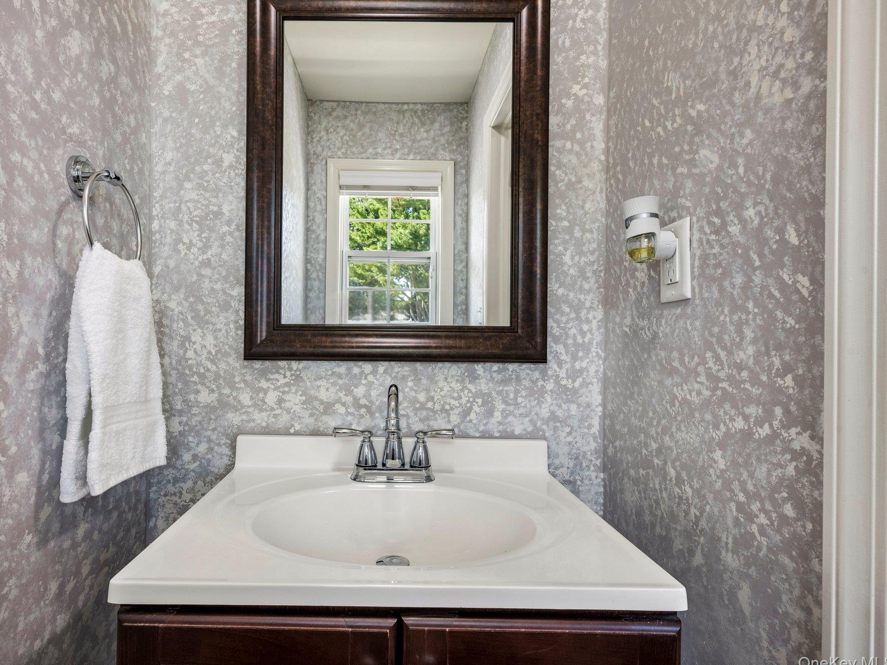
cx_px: 385
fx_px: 487
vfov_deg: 68.7
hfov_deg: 84.2
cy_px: 331
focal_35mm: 19
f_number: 9
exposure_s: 1/10
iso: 250
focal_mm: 17
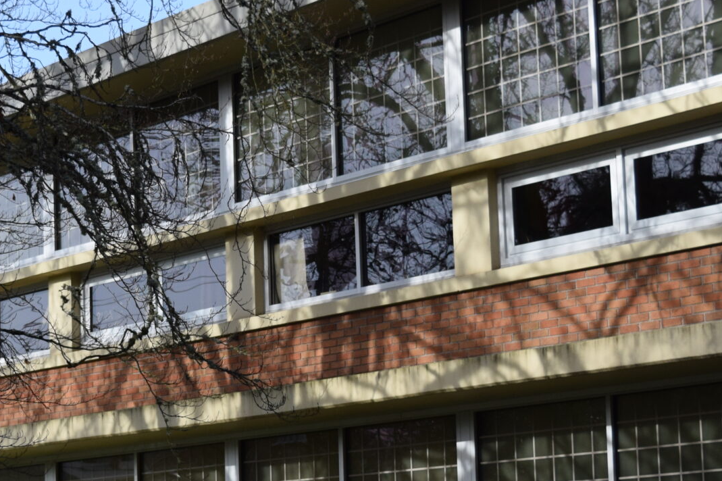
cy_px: 273
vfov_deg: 11.9
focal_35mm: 115
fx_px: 2306
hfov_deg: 17.7
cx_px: 155
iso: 400
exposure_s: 1/1600
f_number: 5.6
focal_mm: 32
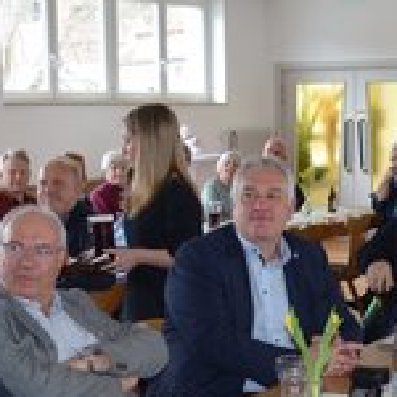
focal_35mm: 94
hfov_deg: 18.5
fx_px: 1220
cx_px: 212
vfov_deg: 18.1
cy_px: 385
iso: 1400
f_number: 4
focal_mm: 24
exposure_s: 1/60
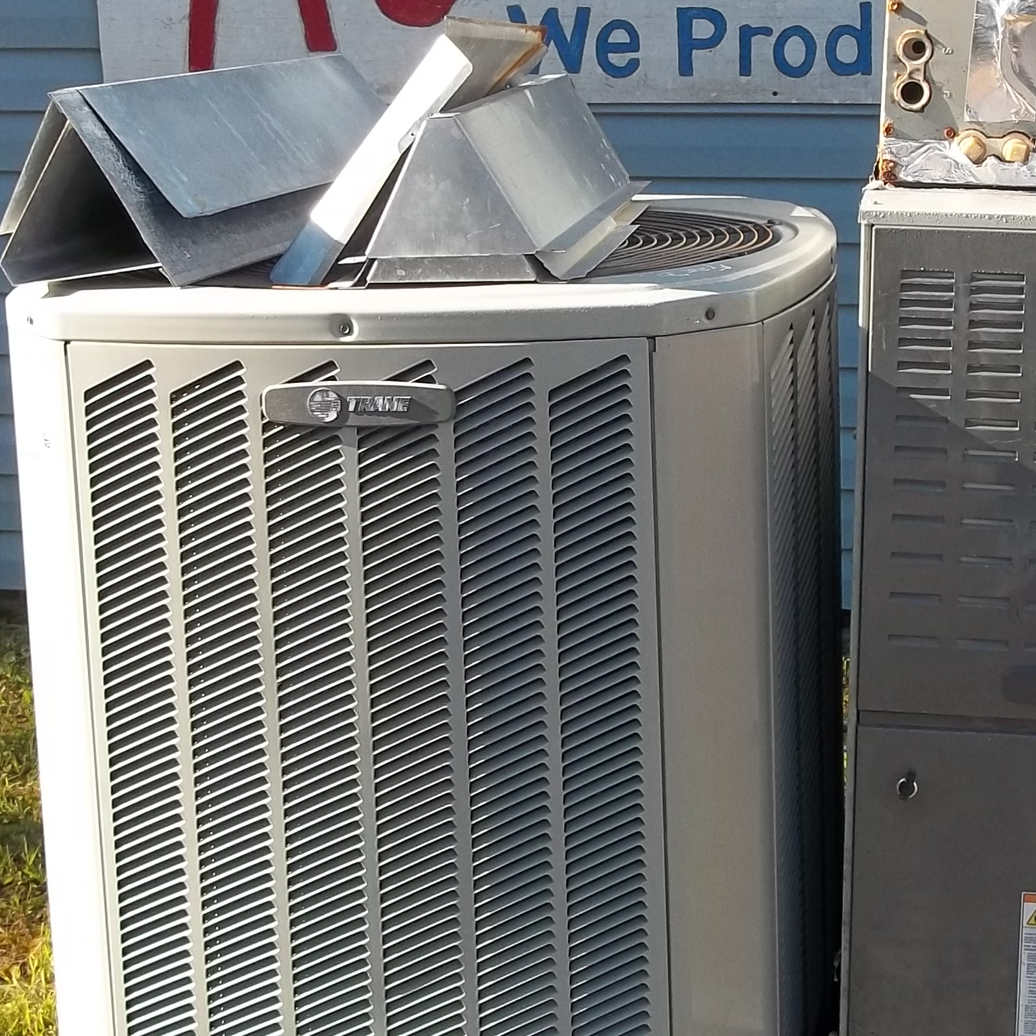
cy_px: 388
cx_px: 655
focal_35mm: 76
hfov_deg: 22.7
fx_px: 2573
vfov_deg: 22.7
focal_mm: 5.7
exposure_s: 1/400
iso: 80
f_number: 2.9
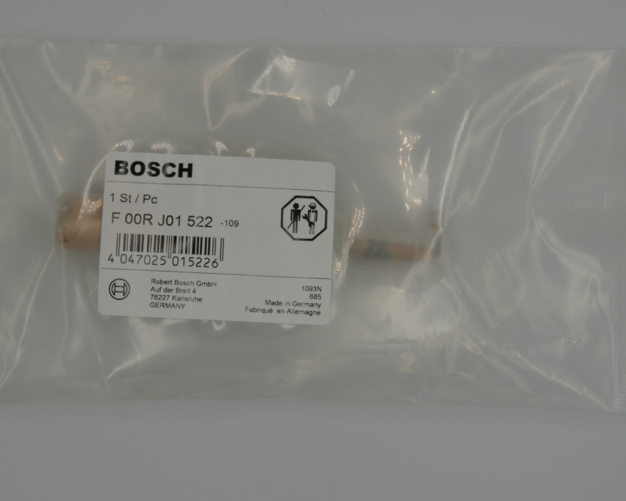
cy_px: 234
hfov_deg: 24.1
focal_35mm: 79
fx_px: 1464
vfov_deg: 19.4
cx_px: 283
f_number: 5.6
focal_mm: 40
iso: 200
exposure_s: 1/500
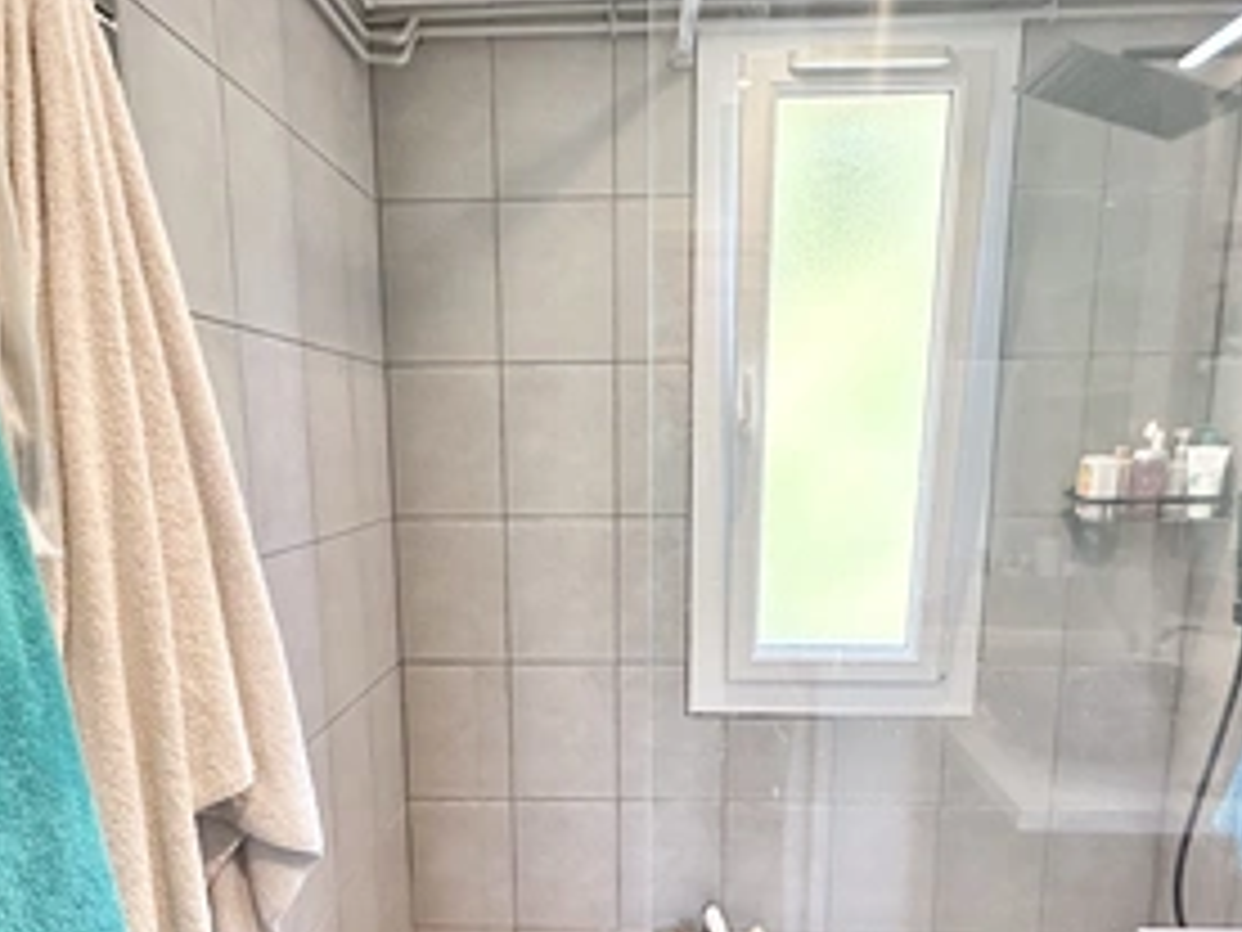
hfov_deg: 65.3
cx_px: 605
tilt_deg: -10.7
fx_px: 969
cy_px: 630
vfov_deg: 50.3
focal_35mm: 27
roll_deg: +0.2
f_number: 2.2
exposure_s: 1/100
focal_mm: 2.22
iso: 200
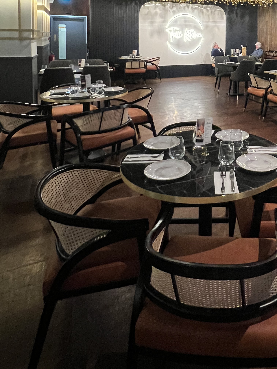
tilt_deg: -1.2
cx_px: 233
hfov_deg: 49.1
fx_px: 277
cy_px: 50
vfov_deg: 59.2
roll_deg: -0.3
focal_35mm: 26
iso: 500
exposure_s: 1/50
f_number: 1.8
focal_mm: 1.57
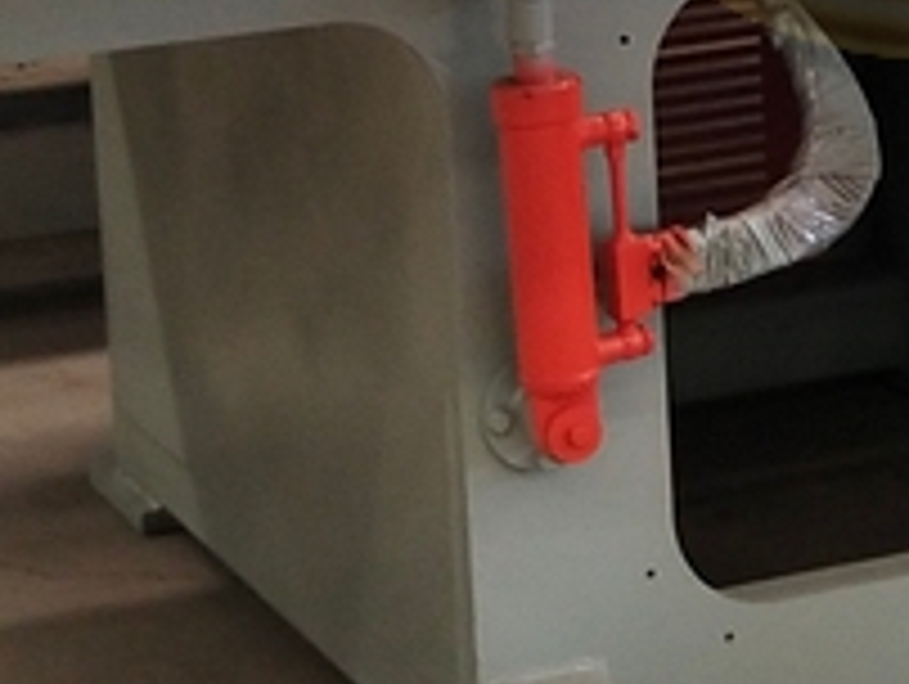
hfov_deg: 10.9
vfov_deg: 8.2
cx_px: 1012
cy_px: -292
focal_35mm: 178
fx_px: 4680
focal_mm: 3.95
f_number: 1.8
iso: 247
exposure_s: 1/100
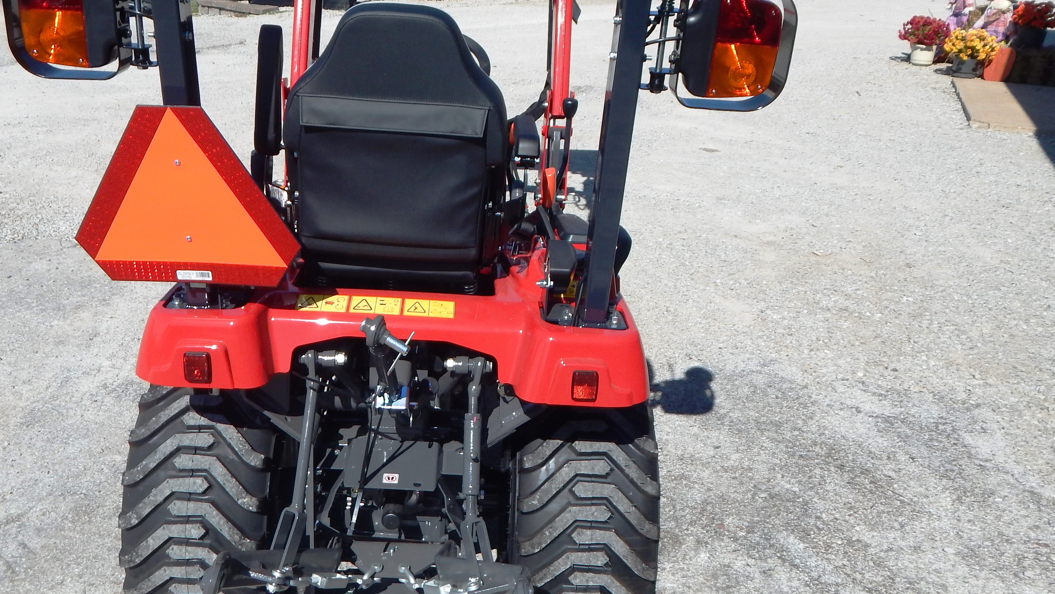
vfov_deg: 36.5
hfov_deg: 60.8
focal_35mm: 32
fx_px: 895
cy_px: 238
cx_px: 465
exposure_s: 1/640
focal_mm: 4
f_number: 6
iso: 125
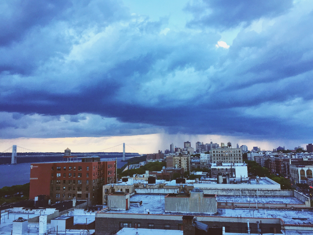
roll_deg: +0.6
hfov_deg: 60.0
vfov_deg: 46.8
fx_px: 271
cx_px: 161
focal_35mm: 30
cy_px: 119
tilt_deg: +6.9
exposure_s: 1/120
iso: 50
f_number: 2.2
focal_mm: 4.15
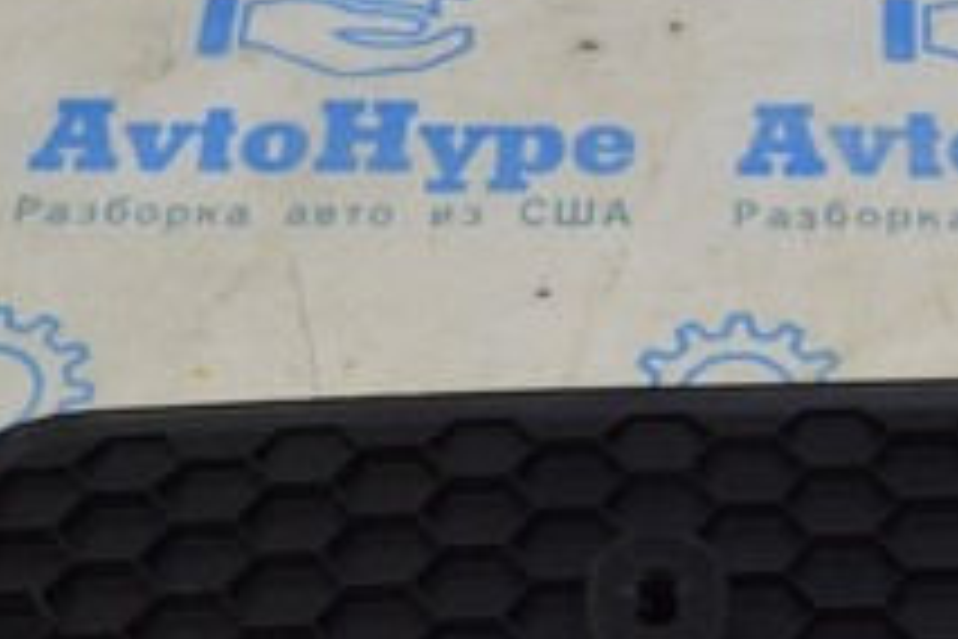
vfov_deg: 13.2
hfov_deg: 19.6
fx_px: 2754
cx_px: 742
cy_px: 457
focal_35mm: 104
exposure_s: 1/80
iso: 400
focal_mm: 23
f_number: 4.5
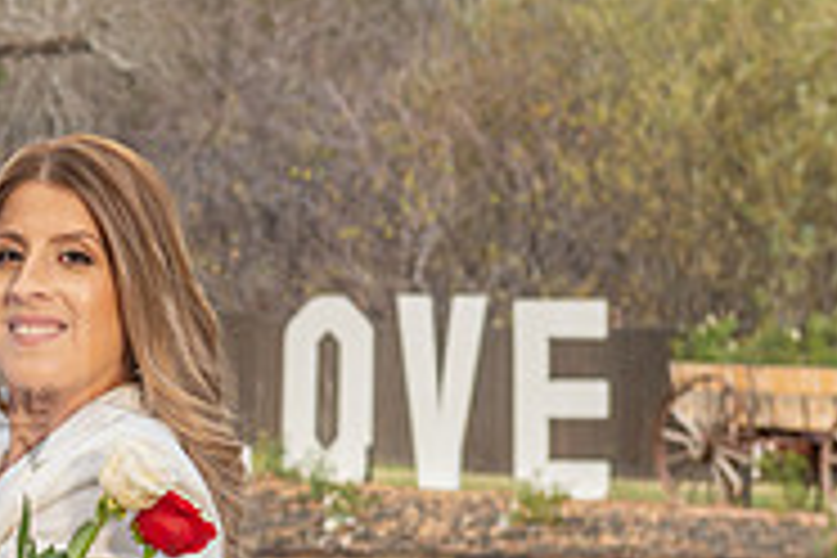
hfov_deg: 10.8
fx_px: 4324
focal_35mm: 186
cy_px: 447
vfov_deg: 7.4
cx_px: -206
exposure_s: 1/125
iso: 200
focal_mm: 56
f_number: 5.6
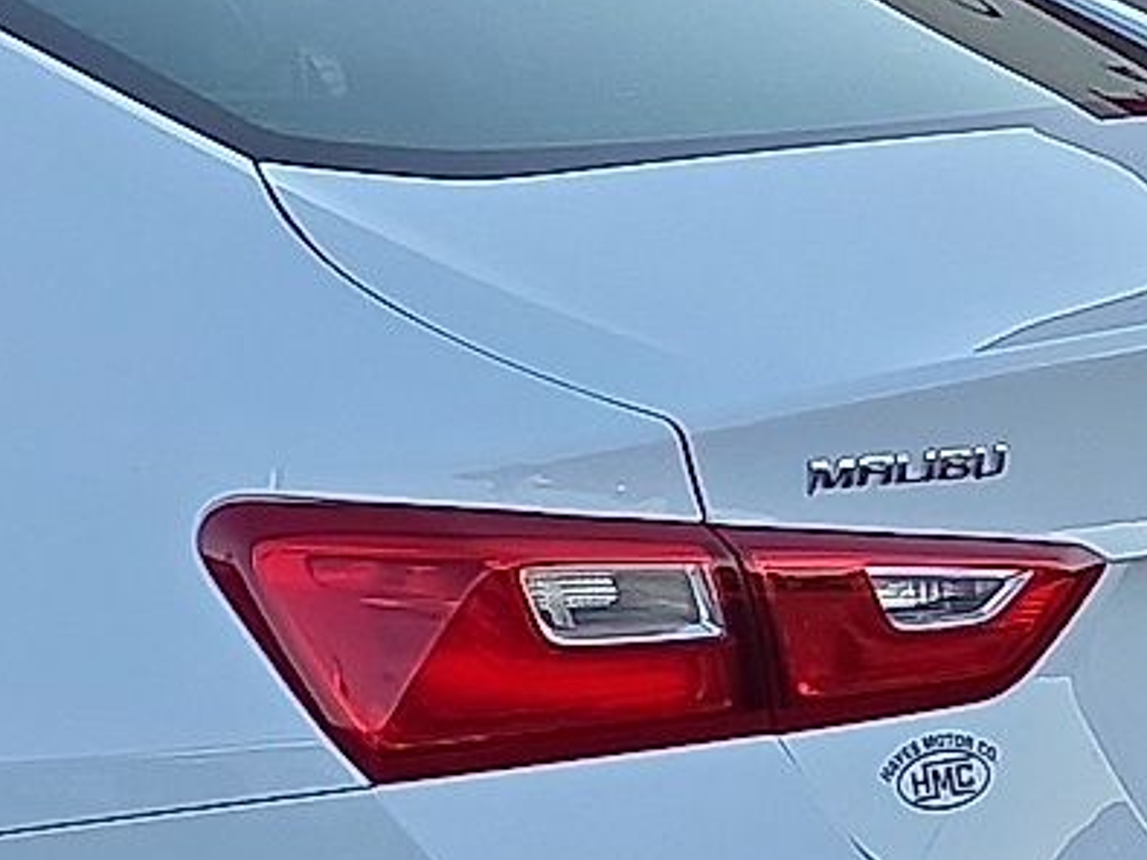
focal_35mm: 162
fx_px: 5366
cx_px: -244
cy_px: 636
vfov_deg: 9.1
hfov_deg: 11.9
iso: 25
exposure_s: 1/588
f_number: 1.8
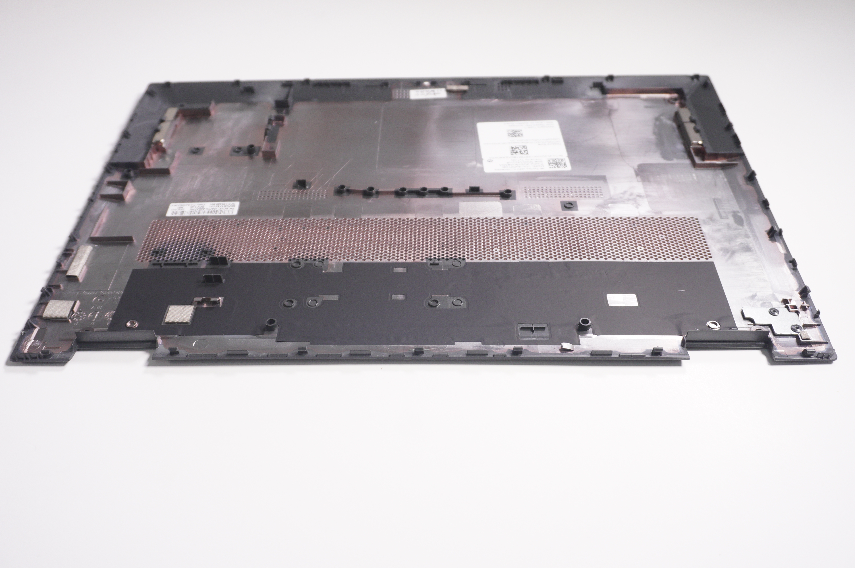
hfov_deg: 55.1
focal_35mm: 34
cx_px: 428
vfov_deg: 38.3
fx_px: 819
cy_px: 284
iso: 640
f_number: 5
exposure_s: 1/320
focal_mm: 23
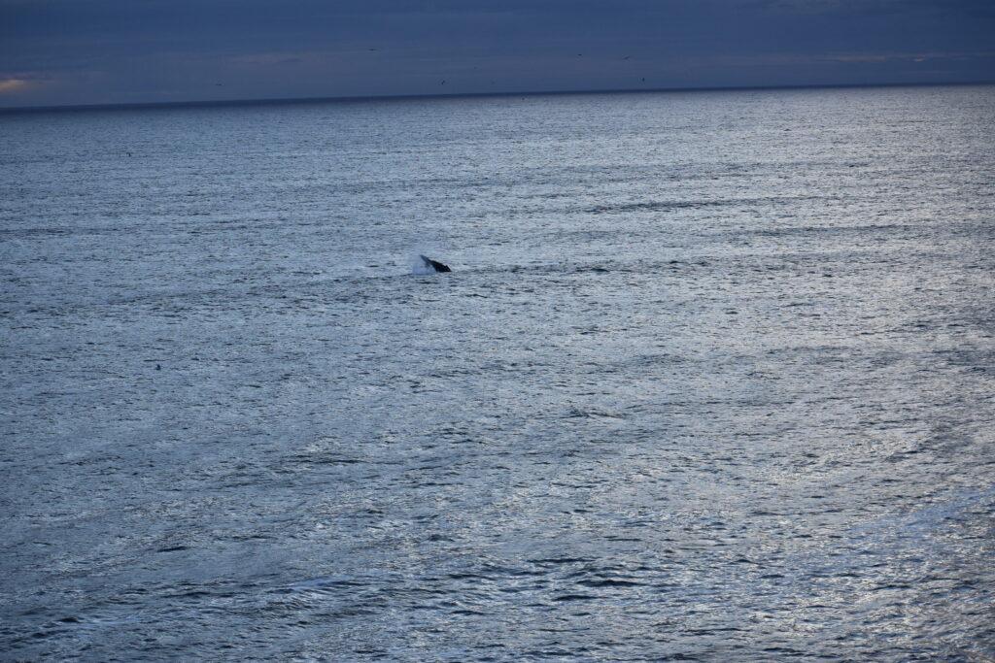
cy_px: 332
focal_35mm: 105
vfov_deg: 13.0
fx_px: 2902
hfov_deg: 19.5
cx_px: 498
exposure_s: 1/1600
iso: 400
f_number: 5.6
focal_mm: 70
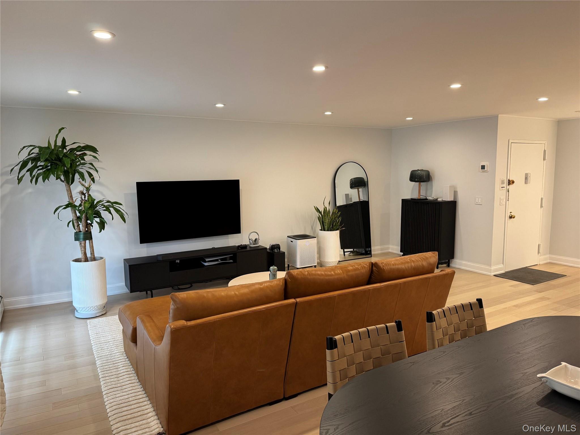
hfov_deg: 71.6
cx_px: 290
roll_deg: +0.6
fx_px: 402
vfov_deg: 56.8
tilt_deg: -5.6
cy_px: 218
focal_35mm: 24
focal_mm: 6.76
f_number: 1.78
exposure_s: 1/62
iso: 200
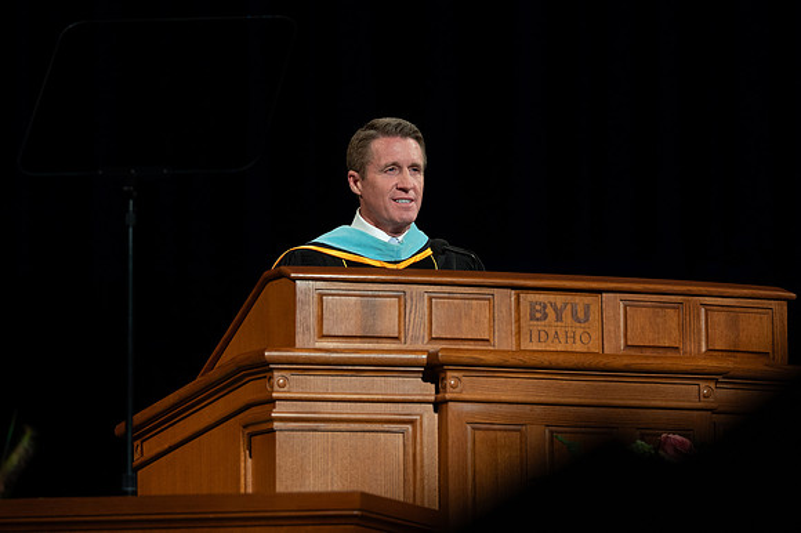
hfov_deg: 7.8
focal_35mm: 263
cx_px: 421
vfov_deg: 5.2
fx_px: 5847
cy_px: 185
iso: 1250
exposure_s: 1/200
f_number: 3.5
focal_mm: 200
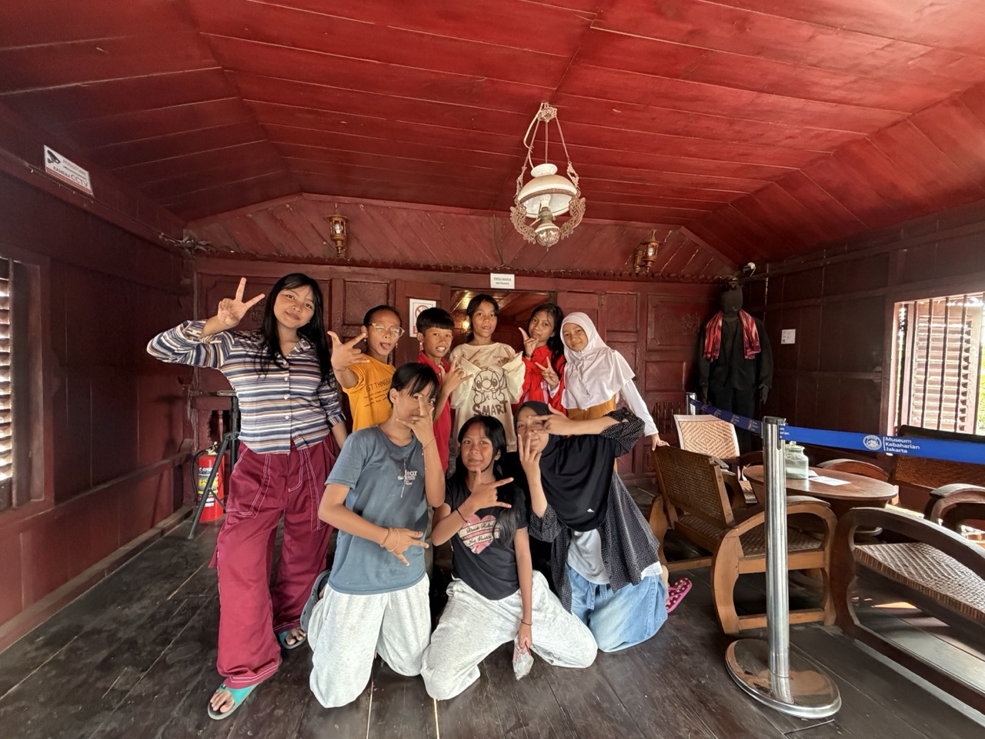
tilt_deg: -1.6
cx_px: 492
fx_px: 398
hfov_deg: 102.1
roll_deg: -0.6
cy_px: 370
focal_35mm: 14
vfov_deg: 85.7
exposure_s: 1/60
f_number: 2.2
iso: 640
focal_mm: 2.22
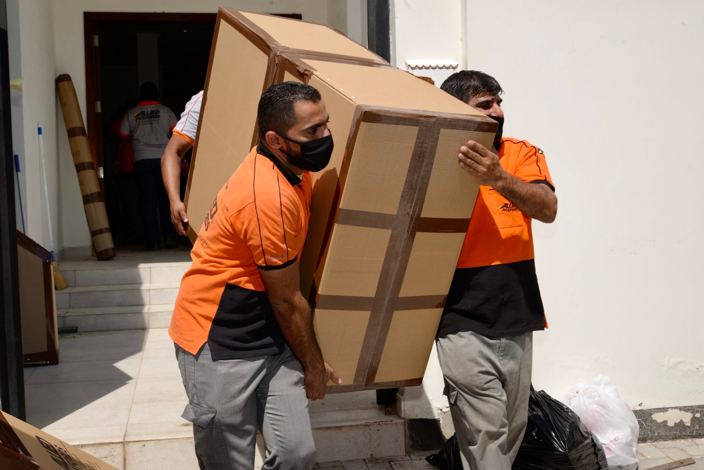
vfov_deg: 29.3
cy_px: 235
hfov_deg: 42.7
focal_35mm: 46
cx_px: 352
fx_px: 900
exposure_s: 1/200
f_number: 10
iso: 100
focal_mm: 46
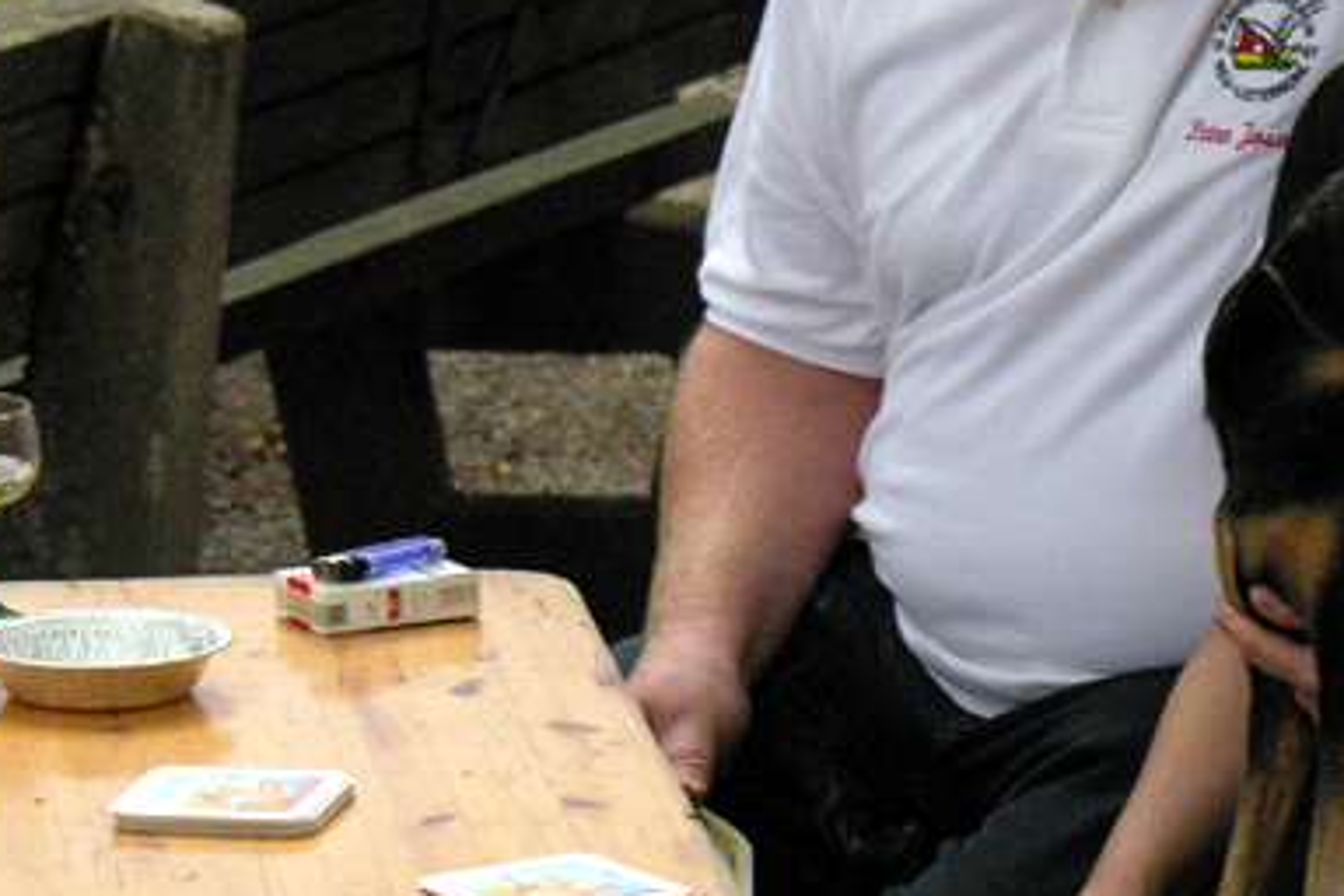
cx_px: 1183
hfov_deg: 8.2
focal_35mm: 249
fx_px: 9295
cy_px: 224
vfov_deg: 5.5
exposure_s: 1/60.3
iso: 400
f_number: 3.7
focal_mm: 29.3
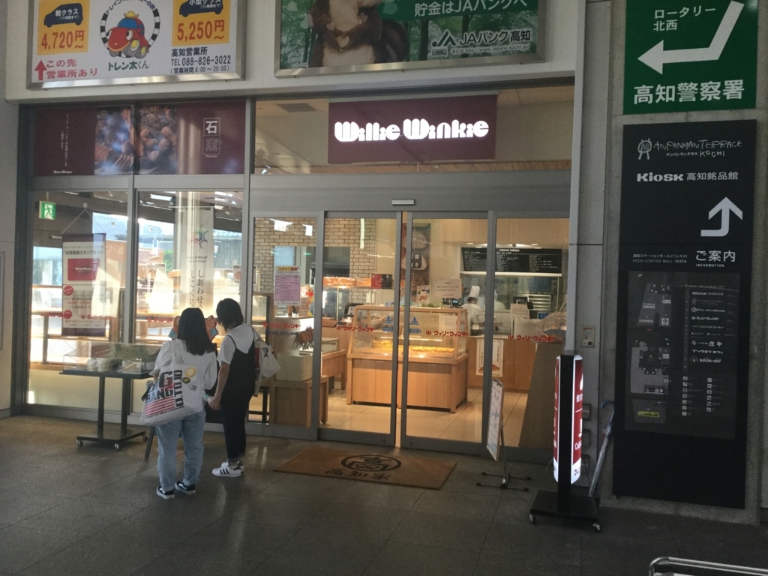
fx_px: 688
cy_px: 288
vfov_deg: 45.4
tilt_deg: +0.0
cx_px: 384
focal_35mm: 31
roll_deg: -1.9
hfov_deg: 58.4
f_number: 2.4
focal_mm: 3.3
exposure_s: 1/30
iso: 40
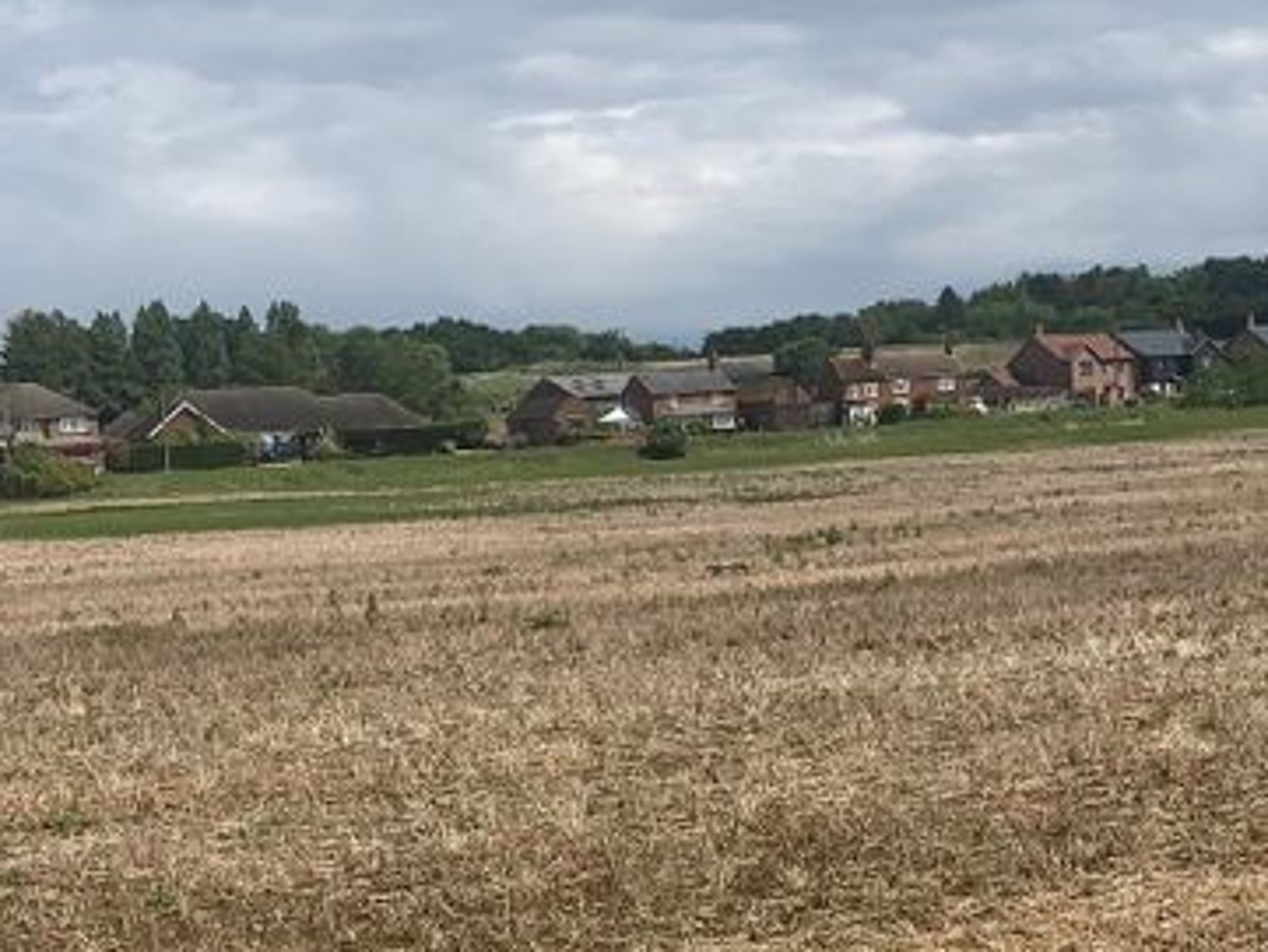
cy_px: 701
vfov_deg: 18.3
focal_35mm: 80
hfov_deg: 24.0
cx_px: 246
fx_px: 2931
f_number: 1.8
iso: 25
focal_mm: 4.25
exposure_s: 1/3521
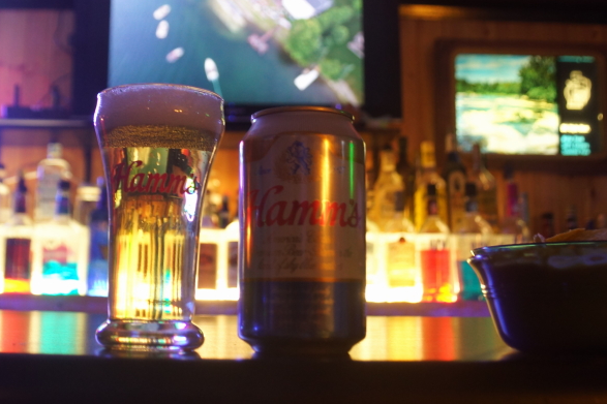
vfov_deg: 29.2
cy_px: 182
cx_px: 212
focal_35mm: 46
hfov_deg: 42.3
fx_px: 775
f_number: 3.5
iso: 400
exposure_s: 1/8
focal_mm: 18
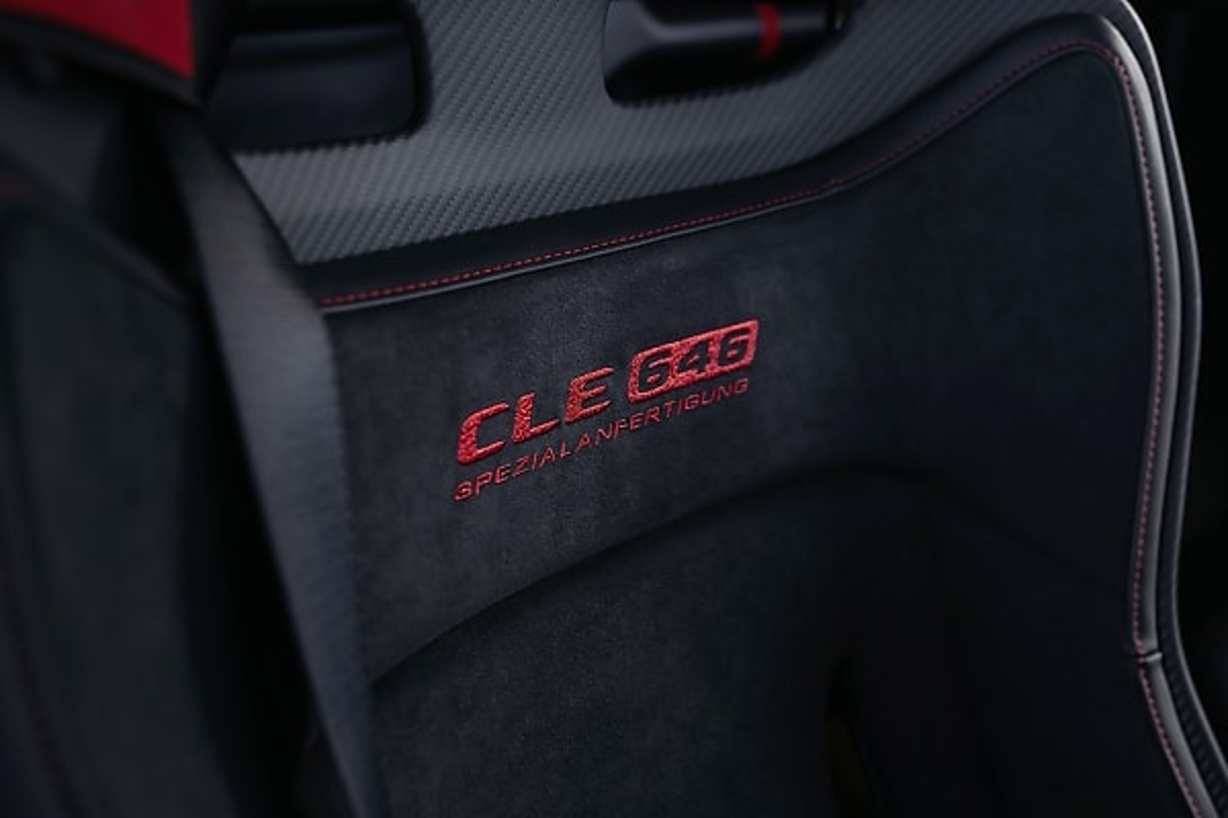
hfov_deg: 54.4
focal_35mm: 35
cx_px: 614
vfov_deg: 37.9
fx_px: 1194
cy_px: 409
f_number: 2.8
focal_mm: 35
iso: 320
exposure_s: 1/20
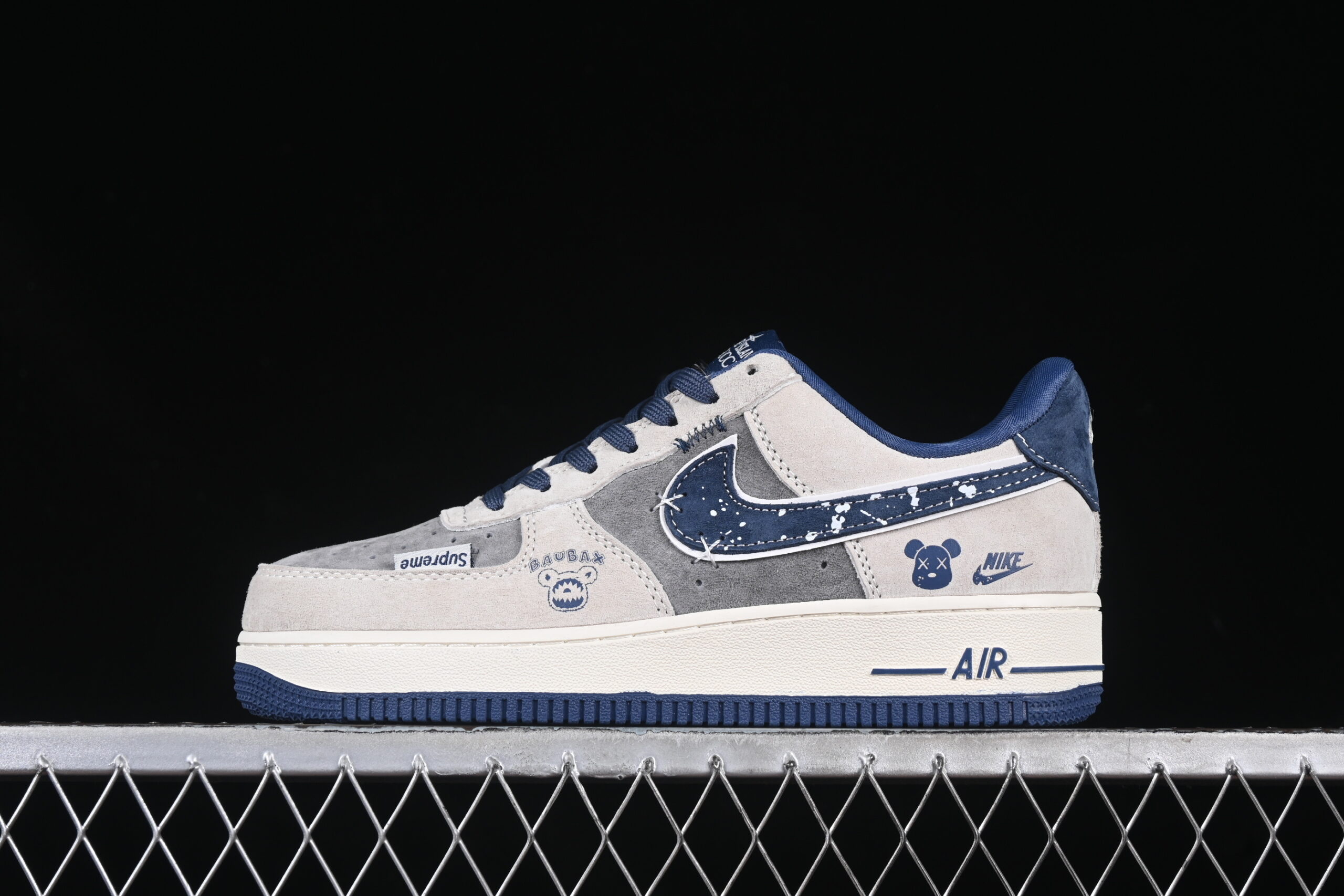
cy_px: 448
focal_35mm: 75
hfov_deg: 27.0
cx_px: 672
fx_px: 2800
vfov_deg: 18.2
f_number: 7.1
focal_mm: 50
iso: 160
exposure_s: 1/80
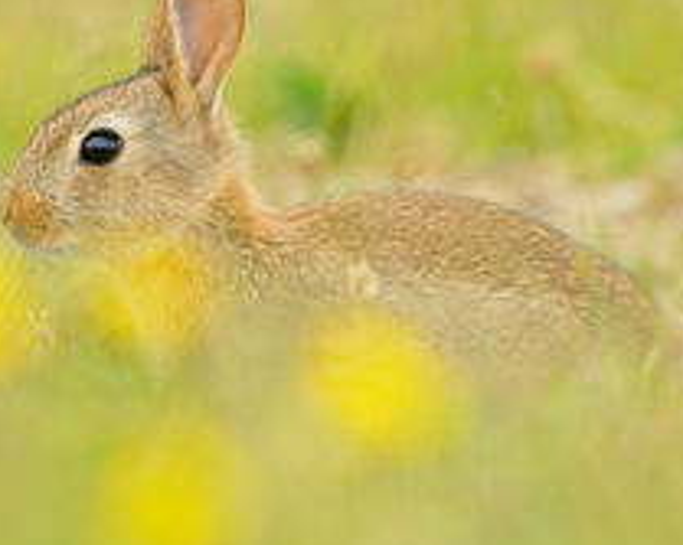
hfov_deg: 1.3
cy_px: 266
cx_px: 25
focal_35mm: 1505
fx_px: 30408
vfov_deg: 1.0
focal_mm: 500
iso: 500
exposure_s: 1/640
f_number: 5.6
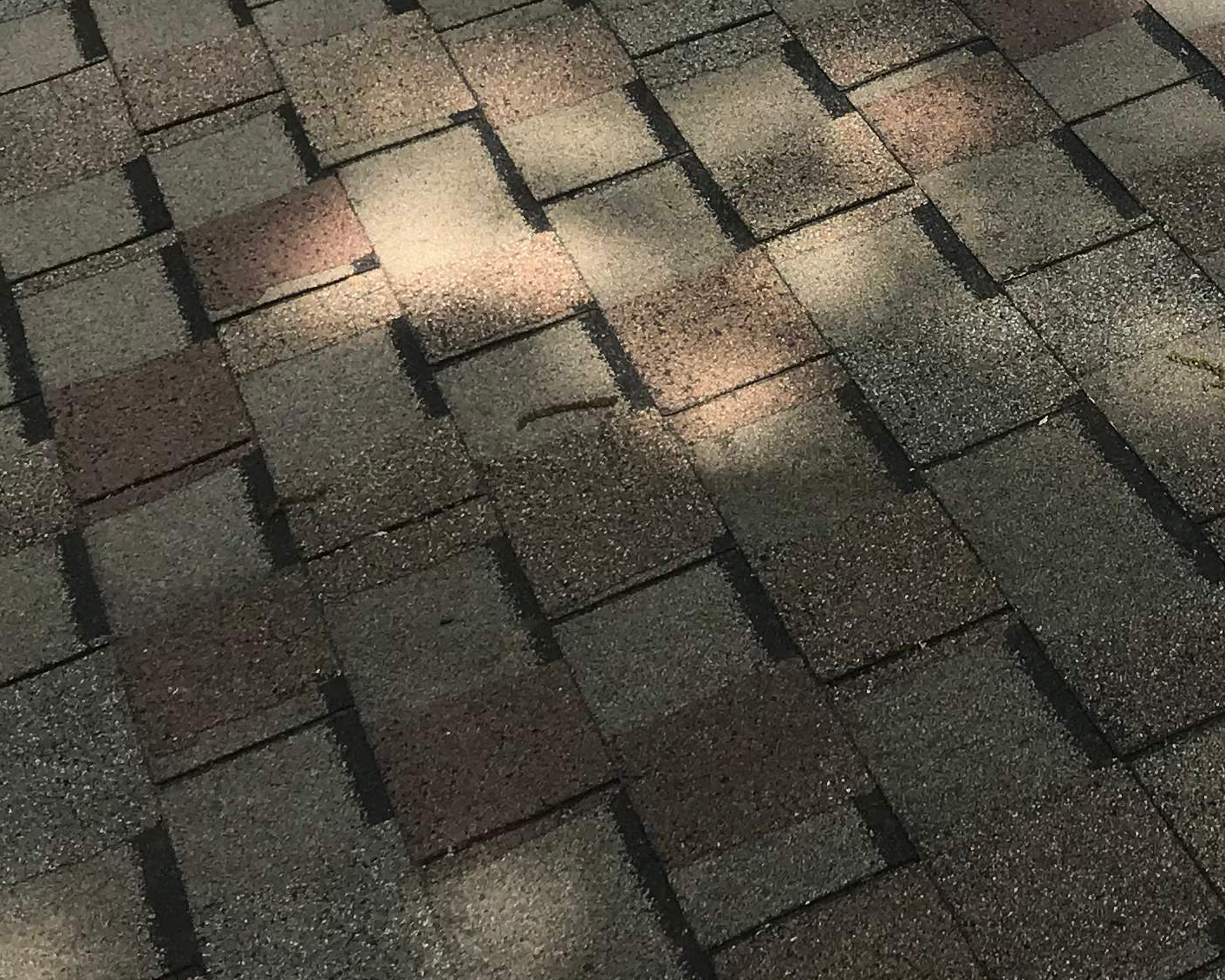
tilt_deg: -27.3
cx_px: 1000
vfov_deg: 19.3
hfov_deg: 24.0
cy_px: 110
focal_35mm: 78
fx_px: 2828
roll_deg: -6.1
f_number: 1.8
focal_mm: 3.99
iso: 20
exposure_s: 1/679
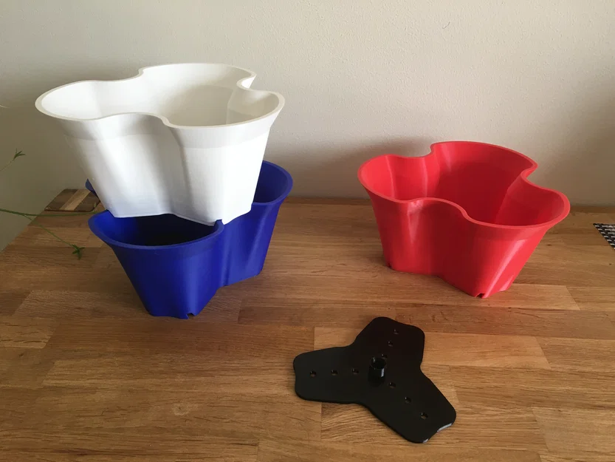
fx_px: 515
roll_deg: -1.5
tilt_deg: -29.4
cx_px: 308
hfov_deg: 61.7
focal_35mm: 29
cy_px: 231
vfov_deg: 48.2
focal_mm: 4.15
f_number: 2.2
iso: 50
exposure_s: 1/33
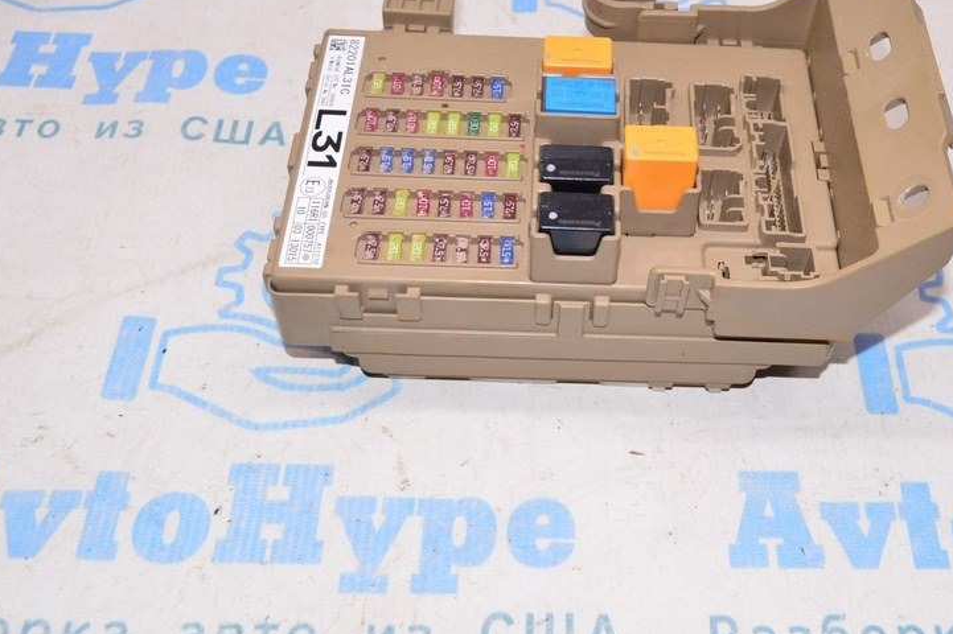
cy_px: 201
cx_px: 604
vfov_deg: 29.8
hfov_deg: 43.5
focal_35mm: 45
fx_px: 1183
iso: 1600
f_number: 8
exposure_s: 1/125
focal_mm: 21
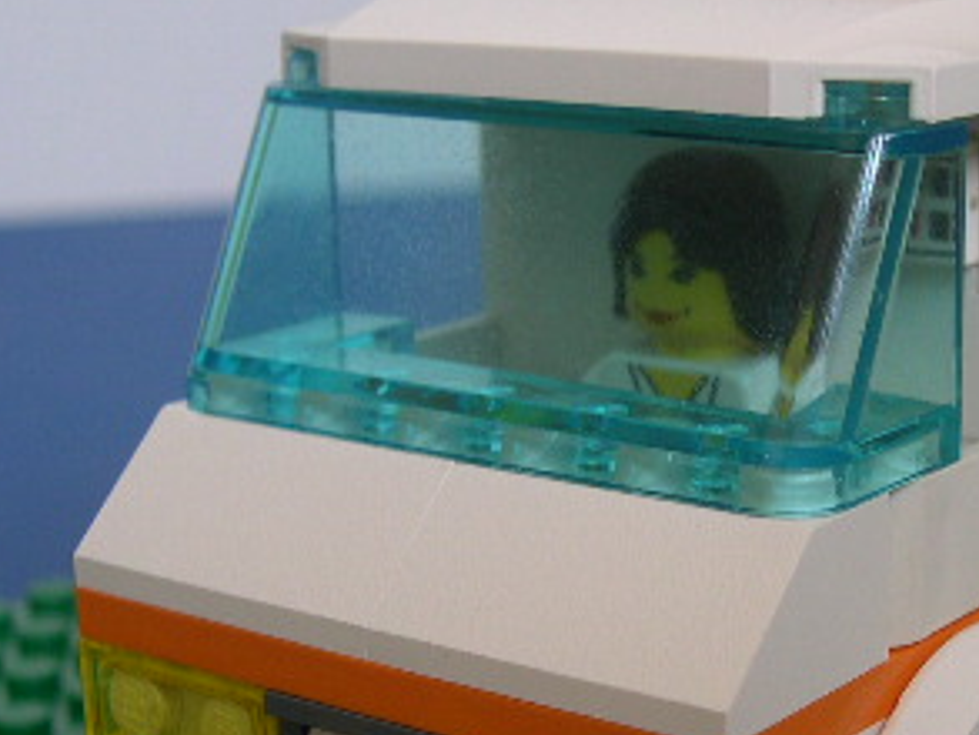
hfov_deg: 23.2
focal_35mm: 83
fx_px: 2348
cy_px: 401
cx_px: 802
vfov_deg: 17.8
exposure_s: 1/40.2
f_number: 2.8
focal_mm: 8
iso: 100
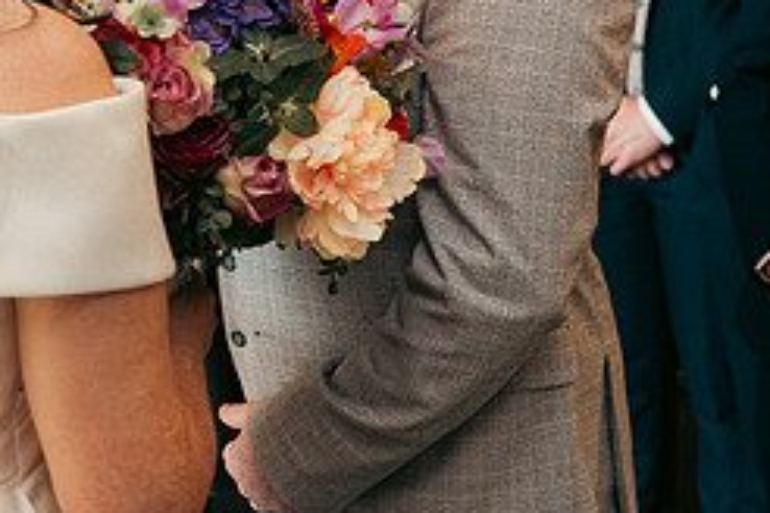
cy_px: -33
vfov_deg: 13.6
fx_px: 2117
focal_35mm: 99
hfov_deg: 20.3
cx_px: 106
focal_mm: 42
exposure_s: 1/160
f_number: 3.5
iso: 1600
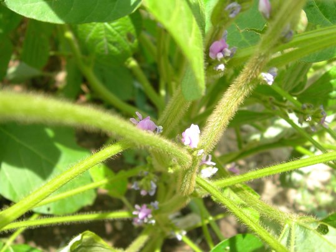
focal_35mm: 38
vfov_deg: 37.7
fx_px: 369
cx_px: 168
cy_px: 126
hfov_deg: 49.0
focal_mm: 7.8
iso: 50
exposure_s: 1/262
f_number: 2.8
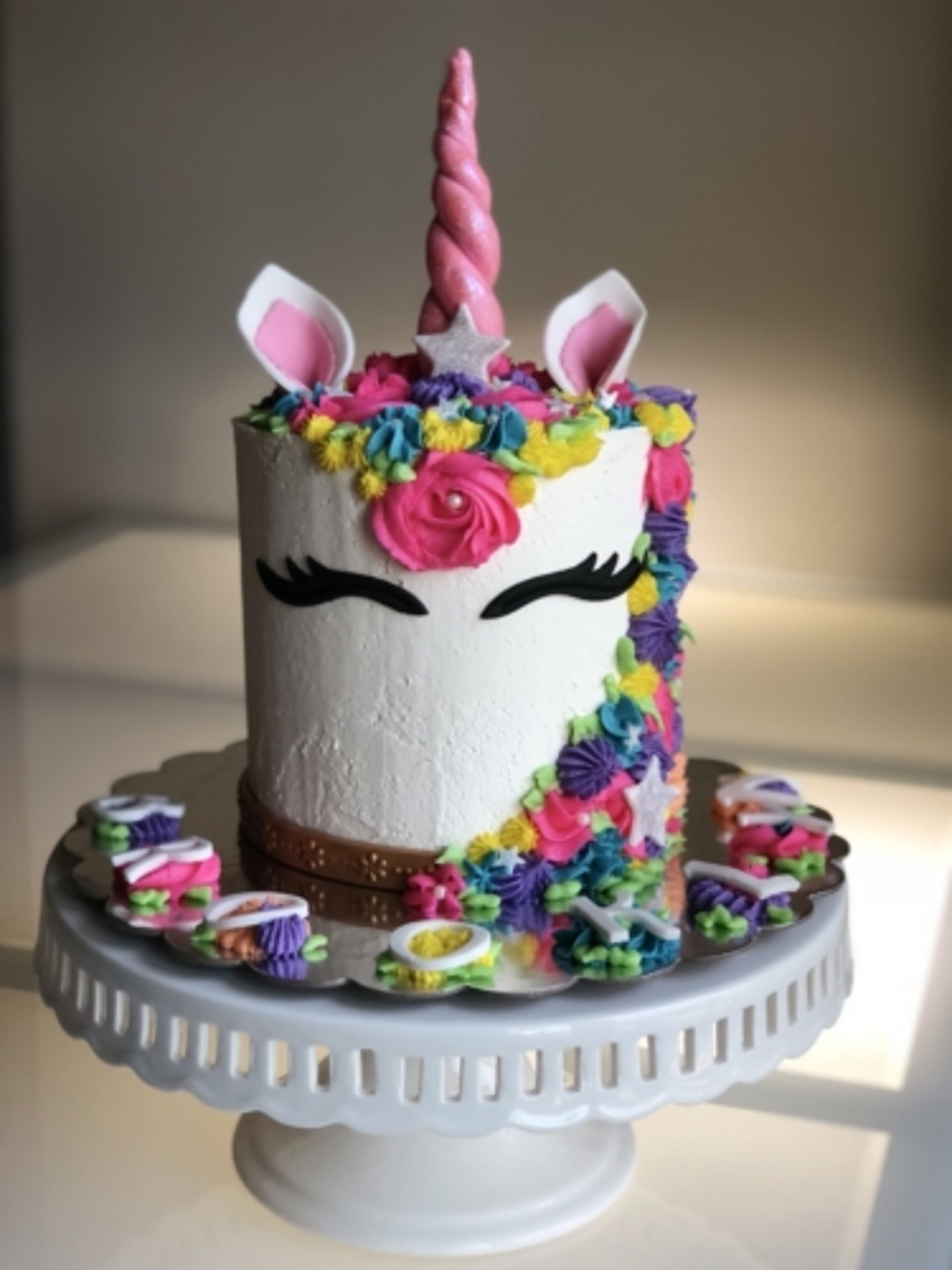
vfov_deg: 33.8
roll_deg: -1.0
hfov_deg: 25.7
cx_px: 476
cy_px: 635
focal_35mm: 57
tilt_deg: -14.6
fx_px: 2090
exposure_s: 1/60
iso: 160
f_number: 2.8
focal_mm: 6.6
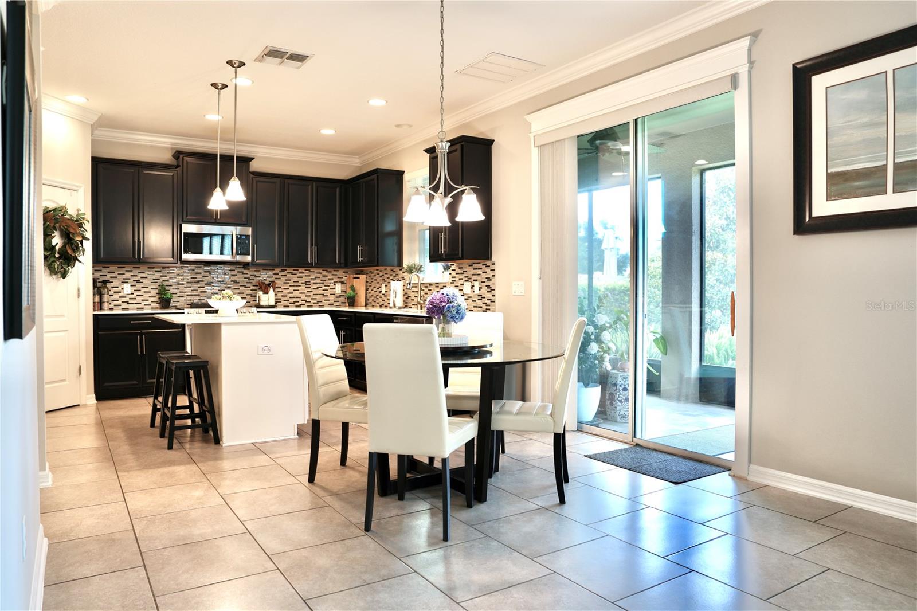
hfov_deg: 73.8
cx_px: 458
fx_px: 611
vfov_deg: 53.1
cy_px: 306
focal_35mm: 24
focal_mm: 24
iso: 400
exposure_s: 1/30
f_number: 4
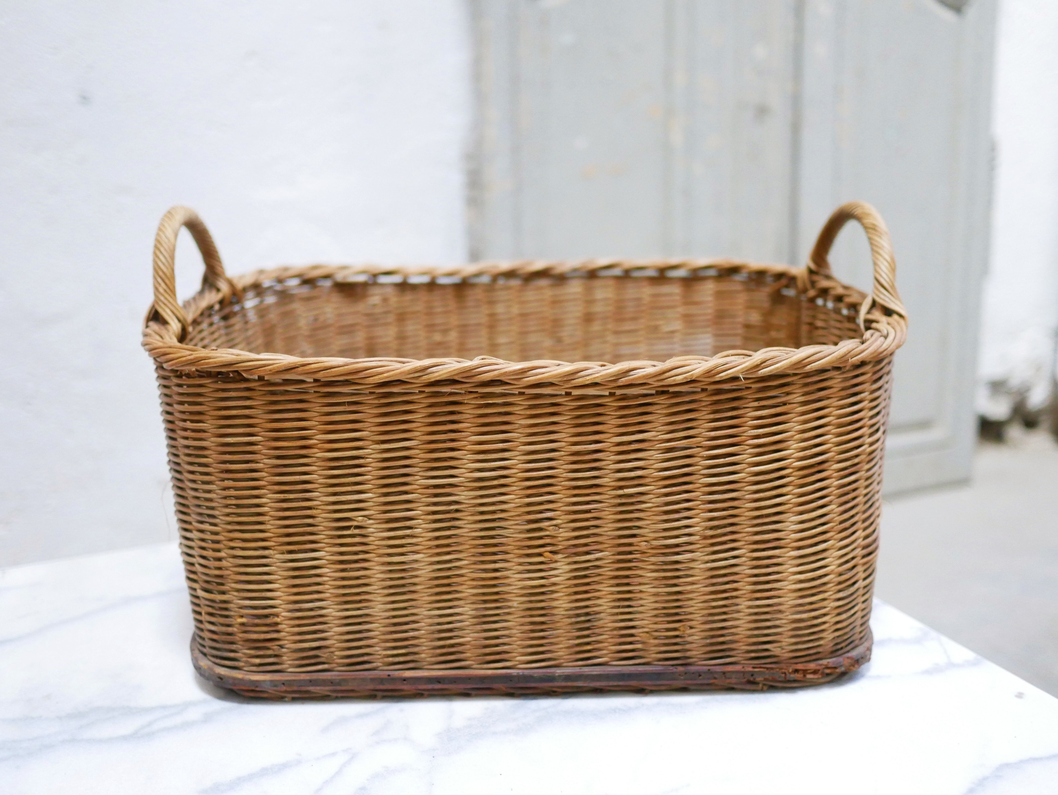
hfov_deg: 46.8
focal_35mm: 40
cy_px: 398
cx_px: 529
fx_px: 1223
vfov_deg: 36.0
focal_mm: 20
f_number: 1.7
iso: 2000
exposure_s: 1/60
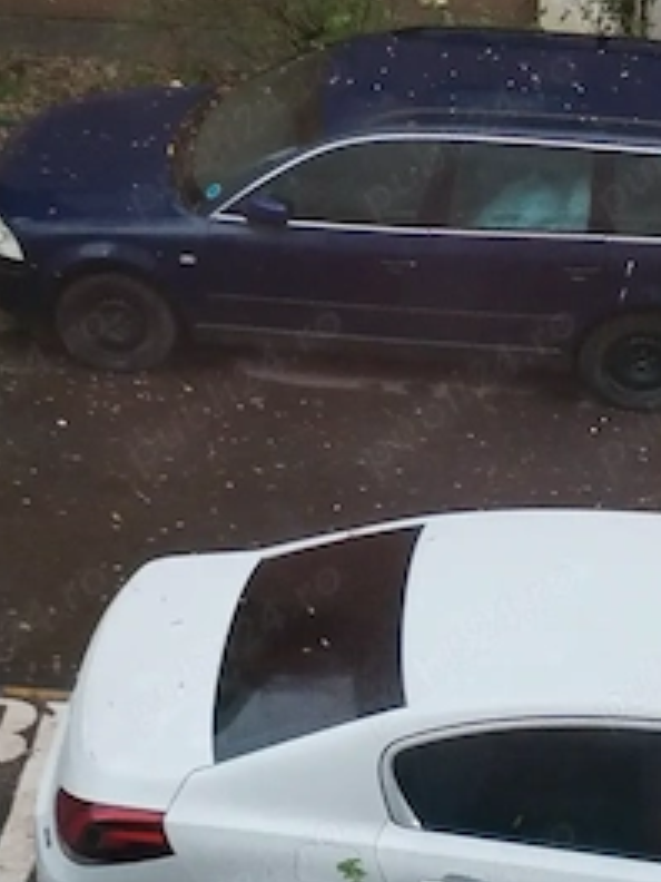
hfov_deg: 16.8
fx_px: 2241
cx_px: 351
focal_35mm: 88
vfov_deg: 22.3
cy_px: 444
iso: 169
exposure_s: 1/50
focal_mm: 4.75
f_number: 1.8
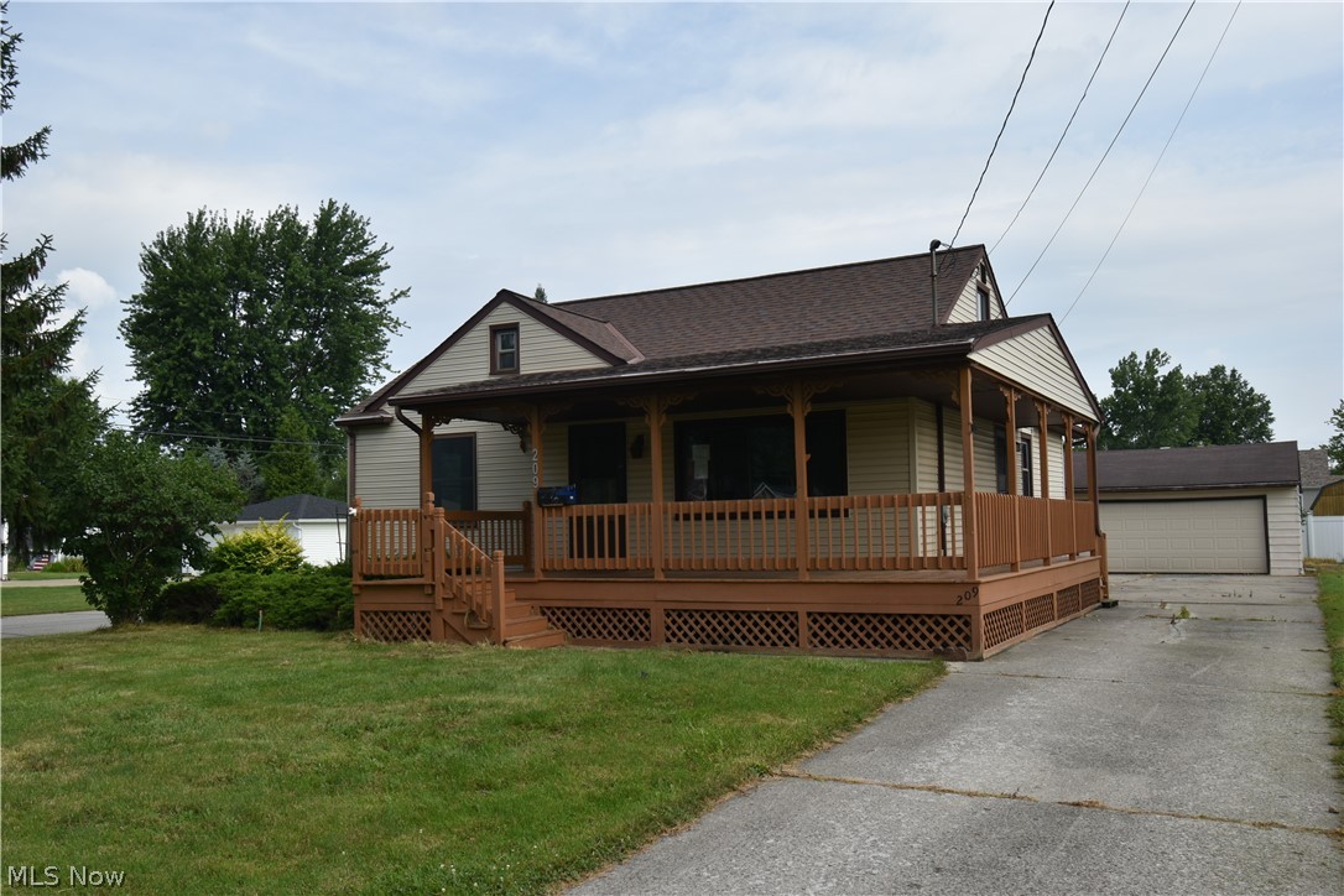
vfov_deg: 43.6
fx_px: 1120
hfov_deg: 61.9
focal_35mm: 30
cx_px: 672
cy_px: 448
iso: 125
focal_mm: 20
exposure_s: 1/250
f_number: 8
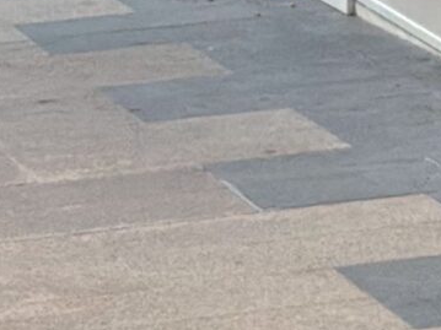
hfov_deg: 5.6
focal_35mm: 342
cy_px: -205
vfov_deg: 4.3
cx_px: 1037
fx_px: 4356
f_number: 1.78
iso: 100
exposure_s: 1/719
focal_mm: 6.76
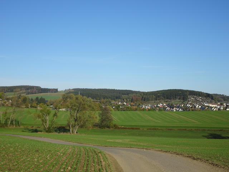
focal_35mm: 54
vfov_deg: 27.0
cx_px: 114
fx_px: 357
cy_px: 86
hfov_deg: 35.5
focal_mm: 9.18
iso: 80
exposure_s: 1/800
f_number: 4.5
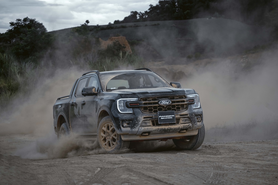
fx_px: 772
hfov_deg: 20.4
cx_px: 139
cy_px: 92
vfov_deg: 13.7
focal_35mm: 100
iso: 800
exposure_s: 1/500
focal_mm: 100
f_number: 4.5
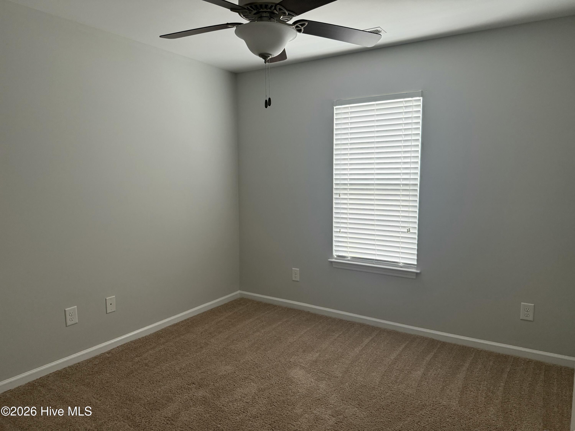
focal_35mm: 24
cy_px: 216
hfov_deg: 71.6
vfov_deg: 56.8
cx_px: 288
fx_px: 399
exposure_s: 1/120
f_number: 1.78
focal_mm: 6.76
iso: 320
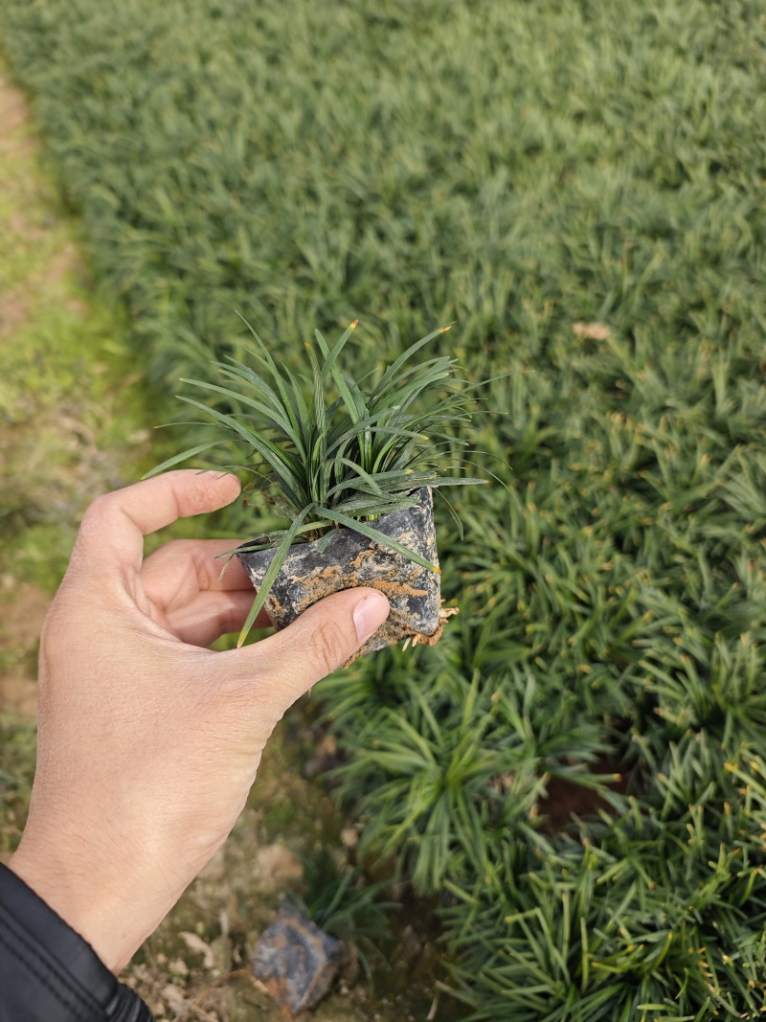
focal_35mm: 23
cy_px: 511
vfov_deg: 73.9
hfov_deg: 58.9
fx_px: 679
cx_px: 383
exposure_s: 1/1263
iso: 50
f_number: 1.6
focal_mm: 6.55
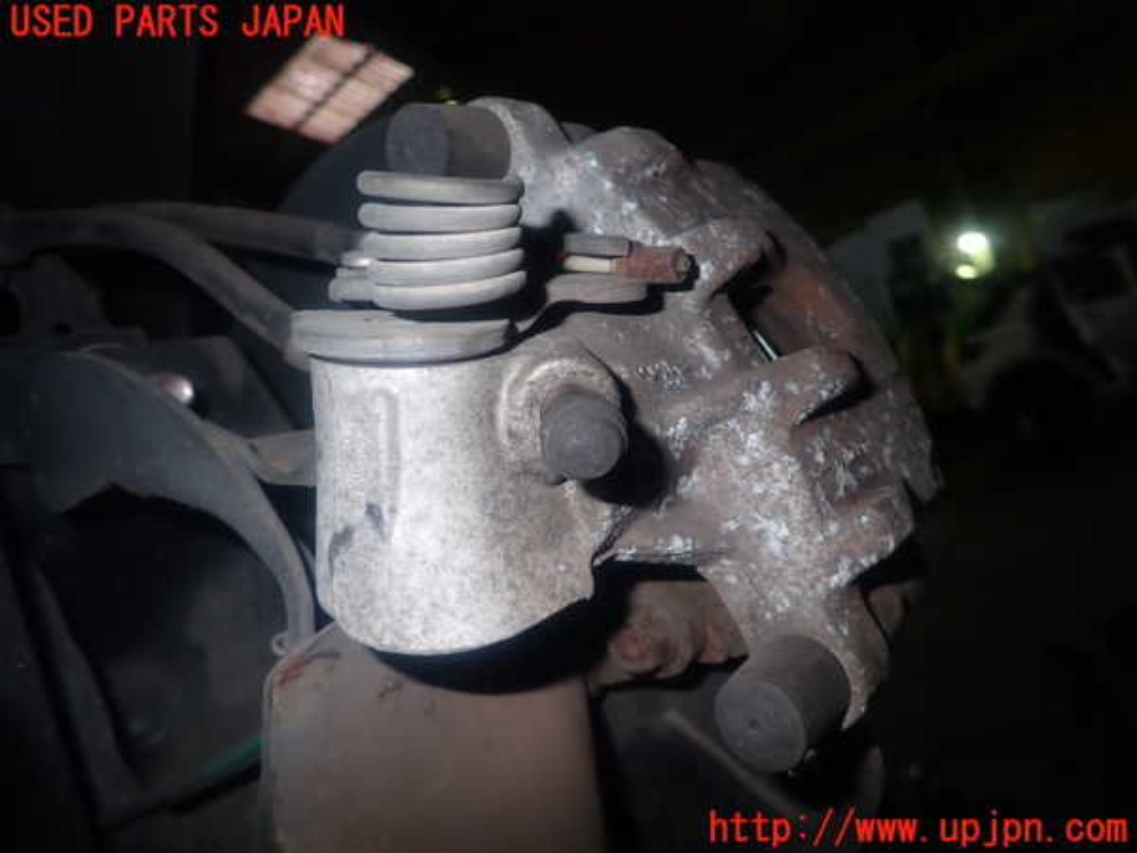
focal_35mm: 25
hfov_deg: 69.4
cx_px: 568
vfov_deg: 54.9
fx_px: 821
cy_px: 426
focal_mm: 4.5
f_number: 5.6
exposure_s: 1/30
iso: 200
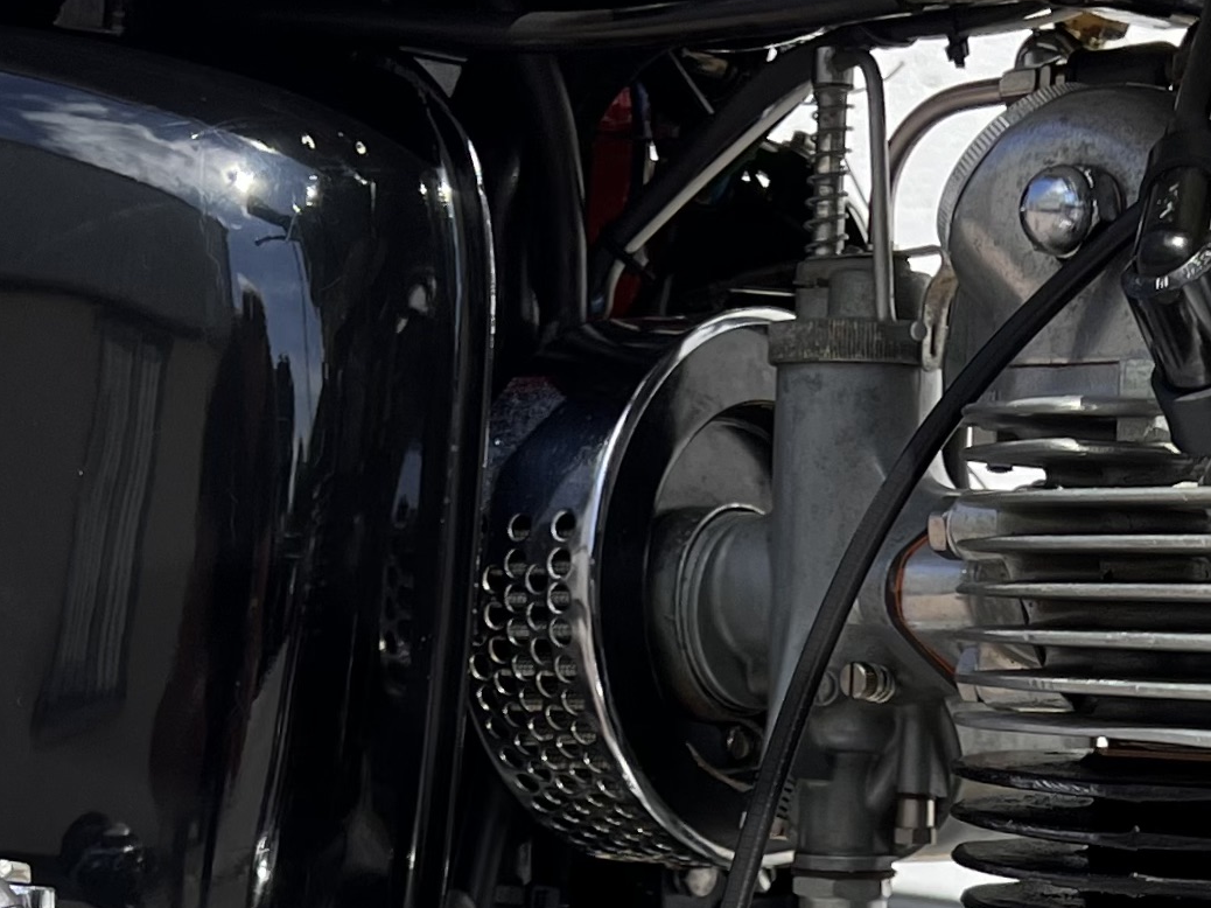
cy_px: 1264
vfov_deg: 15.6
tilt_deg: -13.1
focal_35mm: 89
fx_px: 3113
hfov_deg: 22.0
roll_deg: -0.3
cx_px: 735
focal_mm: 5.7
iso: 50
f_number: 1.5
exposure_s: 1/2083
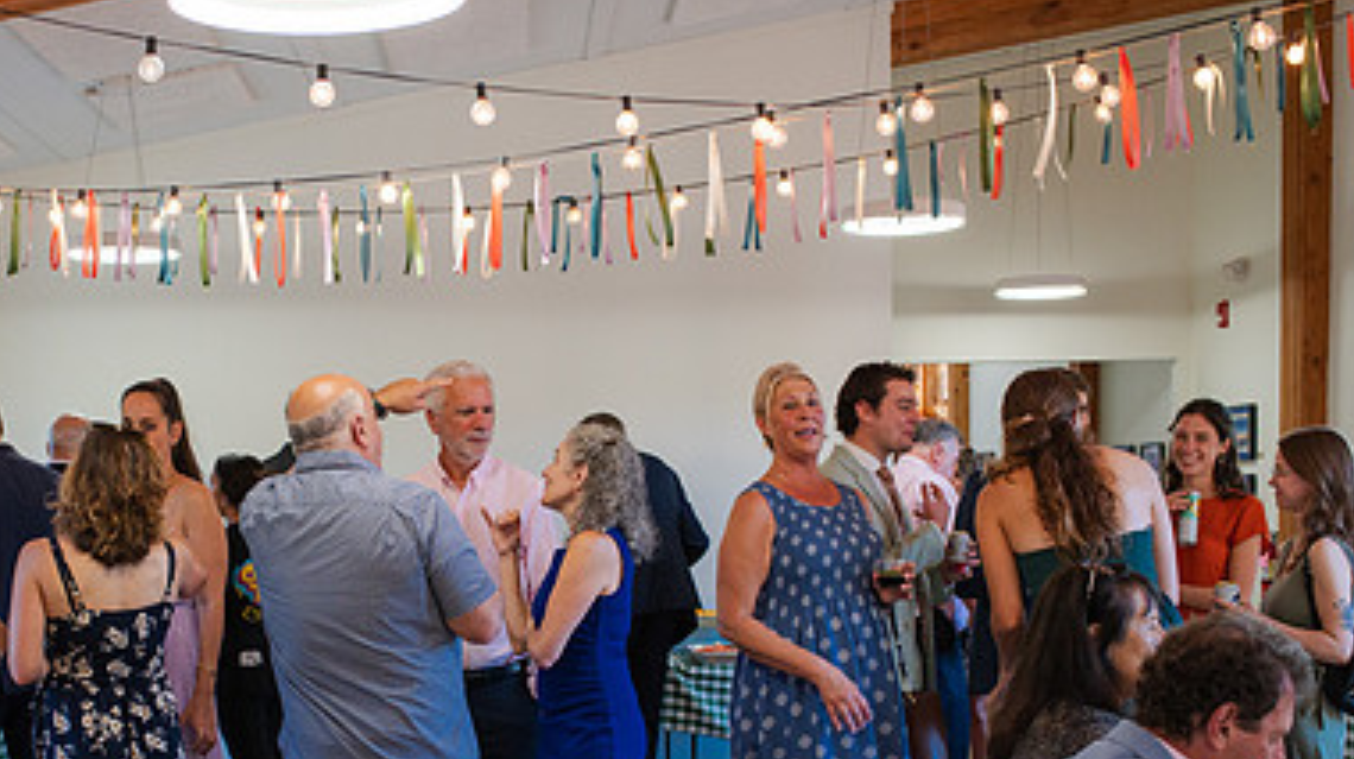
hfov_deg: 36.8
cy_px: 645
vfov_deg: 21.0
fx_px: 2009
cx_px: 424
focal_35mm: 56
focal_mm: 35
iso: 1000
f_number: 4
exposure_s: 1/250
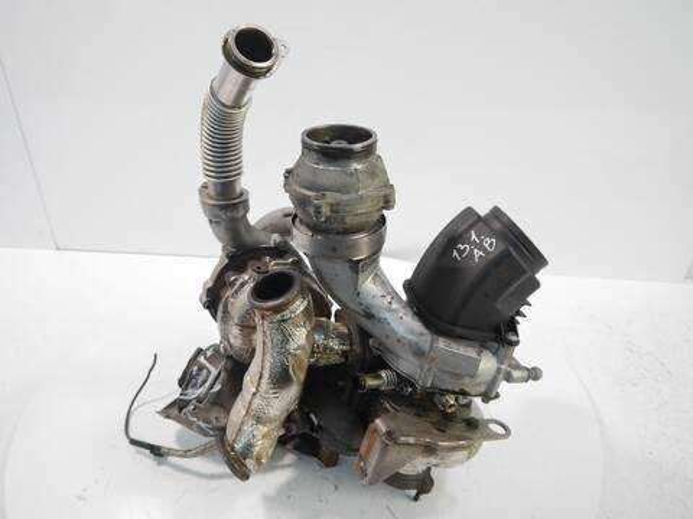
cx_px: 346
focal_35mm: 30
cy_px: 260
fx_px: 601
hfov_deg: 60.0
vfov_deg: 46.8
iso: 500
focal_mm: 15
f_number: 3.6
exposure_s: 1/60
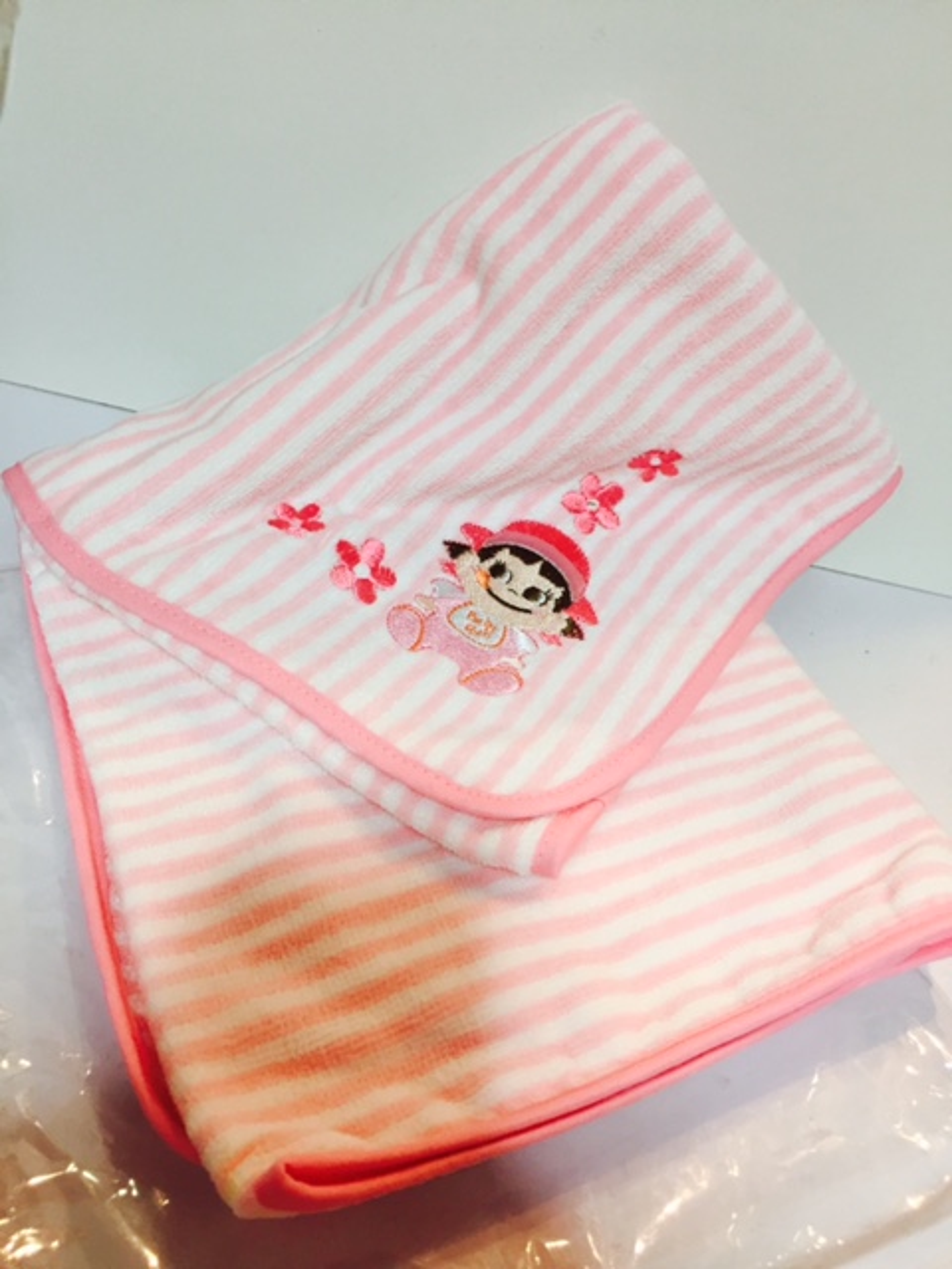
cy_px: 634
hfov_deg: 48.2
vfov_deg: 61.7
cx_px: 476
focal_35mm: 29
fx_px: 1063
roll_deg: -14.3
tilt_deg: -44.0
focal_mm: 4.15
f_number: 2.2
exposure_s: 1/33
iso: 50
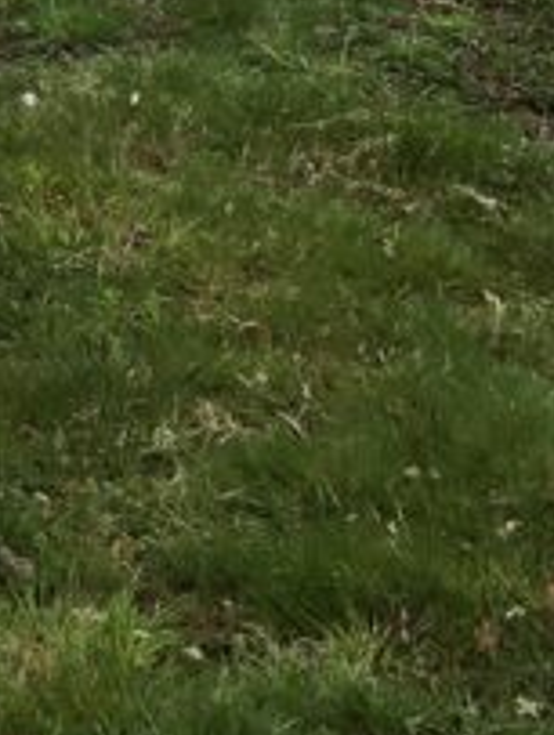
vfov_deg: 12.6
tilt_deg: -7.2
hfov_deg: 9.5
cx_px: -597
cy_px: -449
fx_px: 3106
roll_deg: -1.3
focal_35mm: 146
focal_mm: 4.15
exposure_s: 1/1709
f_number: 2.2
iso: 25
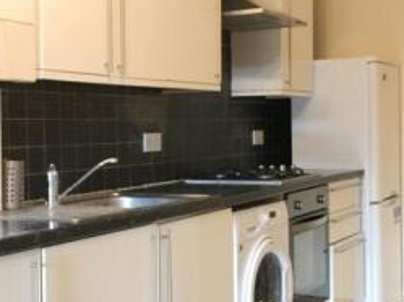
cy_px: 155
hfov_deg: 28.6
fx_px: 792
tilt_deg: -2.1
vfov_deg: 21.6
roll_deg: +0.1
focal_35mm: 68
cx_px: 194
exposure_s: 1/33
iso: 125
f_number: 2.2
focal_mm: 4.15
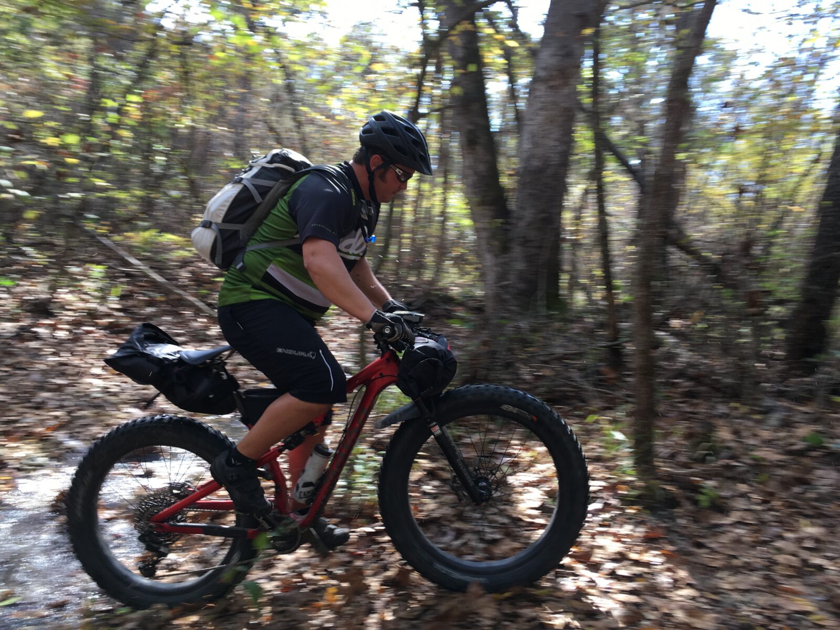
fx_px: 704
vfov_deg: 48.2
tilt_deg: -7.3
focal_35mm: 29
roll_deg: -9.1
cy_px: 315
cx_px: 420
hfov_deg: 61.7
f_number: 2.2
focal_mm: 4.15
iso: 25
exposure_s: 1/120
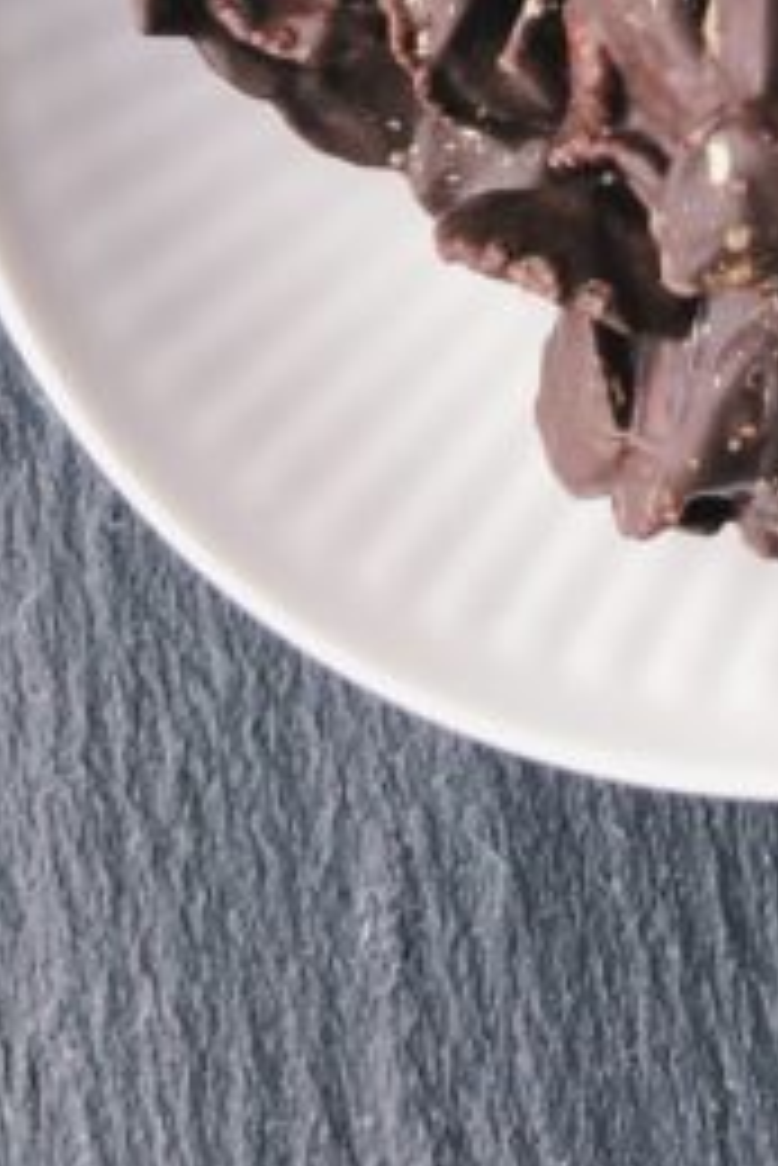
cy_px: -513
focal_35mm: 115
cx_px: 1547
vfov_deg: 16.4
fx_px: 3723
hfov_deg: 10.9
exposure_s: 1/40
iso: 25
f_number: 1.8
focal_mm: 3.99
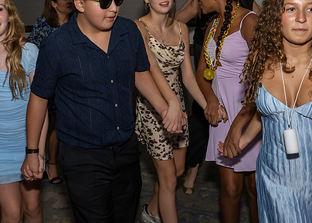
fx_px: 425
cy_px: 59
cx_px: 140
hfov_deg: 40.3
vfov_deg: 28.9
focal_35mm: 48
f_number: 8
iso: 1000
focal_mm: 17
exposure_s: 1/250
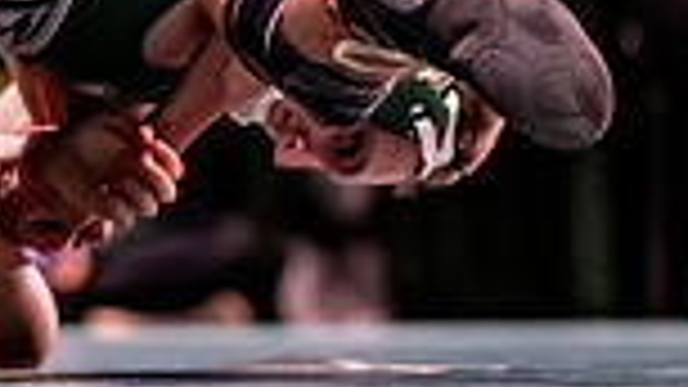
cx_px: 76
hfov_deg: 3.8
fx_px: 10488
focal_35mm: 575
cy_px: 72
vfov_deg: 2.1
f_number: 1.8
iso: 2000
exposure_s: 1/800
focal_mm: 135
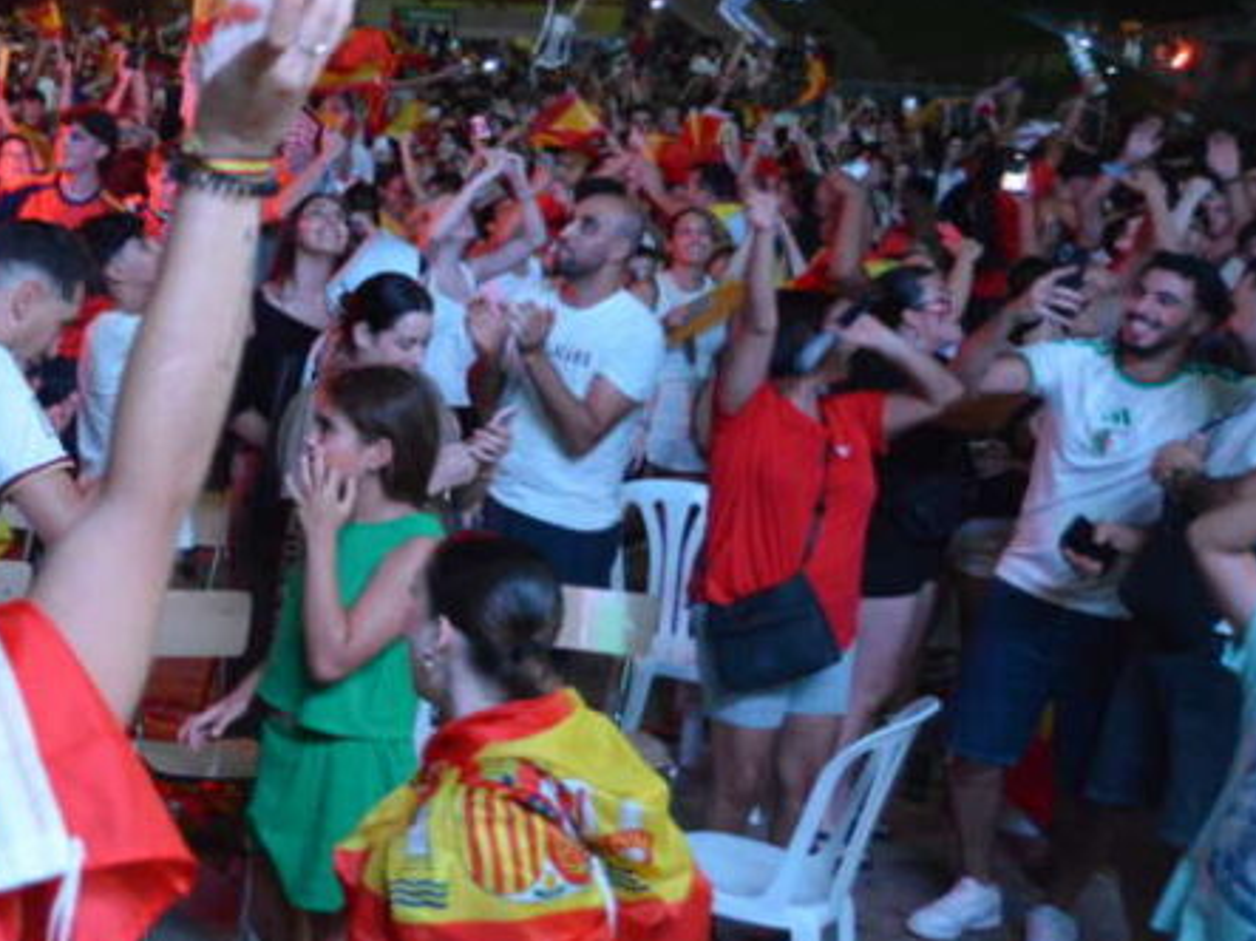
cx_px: -173
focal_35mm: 60
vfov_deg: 24.4
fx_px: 2176
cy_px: 384
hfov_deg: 28.7
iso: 2200
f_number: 3.5
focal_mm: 18
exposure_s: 1/60
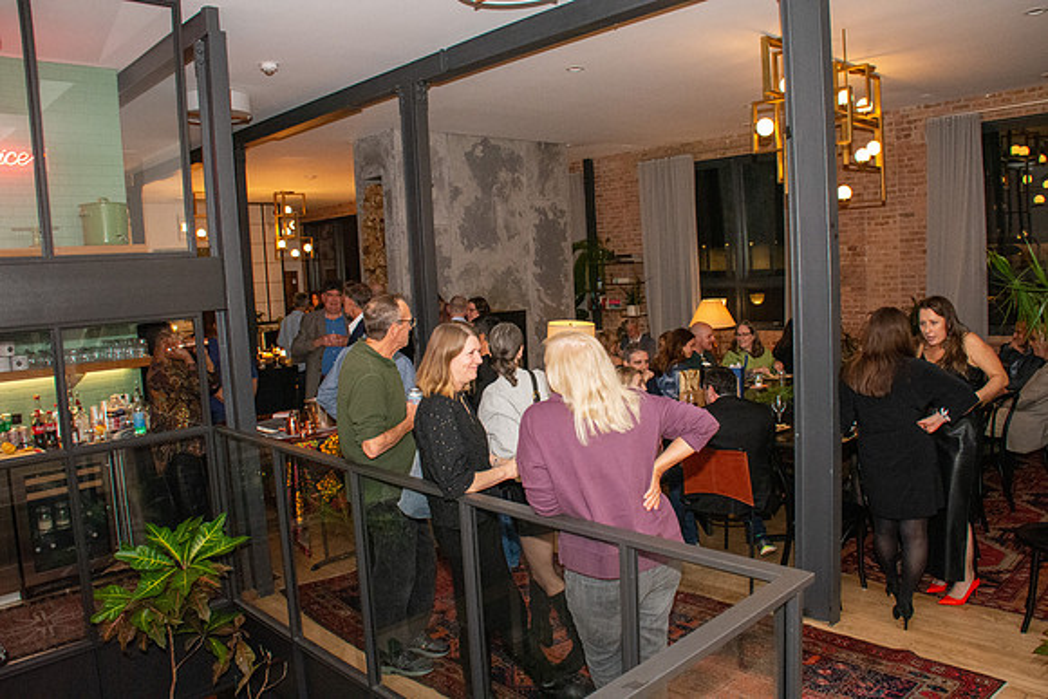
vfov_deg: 48.0
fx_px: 786
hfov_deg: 67.4
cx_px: 524
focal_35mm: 27
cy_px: 350
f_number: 8
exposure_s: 1/160
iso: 5000
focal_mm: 18
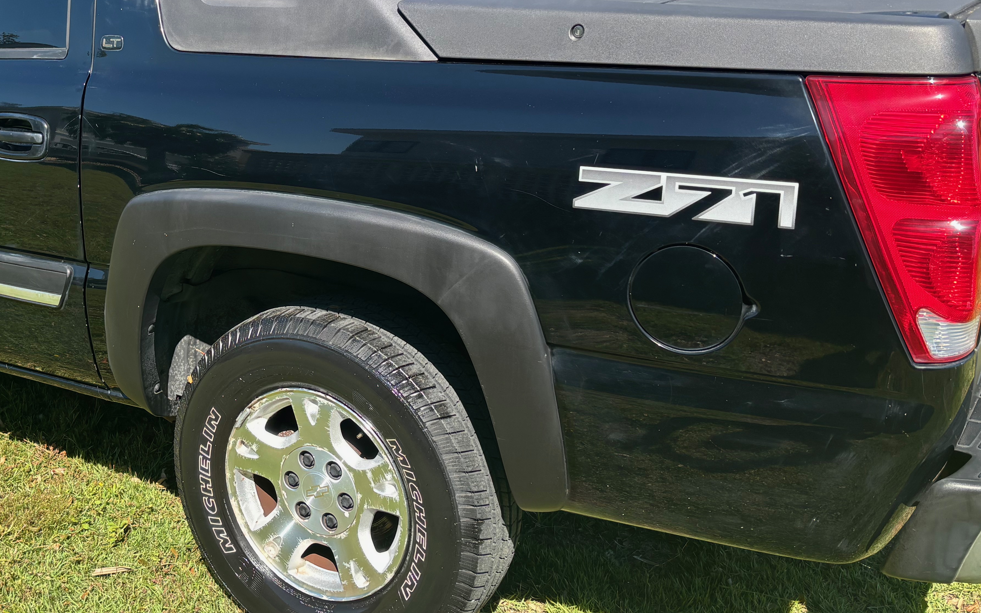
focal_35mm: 44
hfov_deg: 44.0
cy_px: 202
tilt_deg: -14.8
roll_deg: +0.5
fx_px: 1176
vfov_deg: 29.0
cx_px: 262
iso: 50
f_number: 1.6
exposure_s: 1/935
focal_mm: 5.96
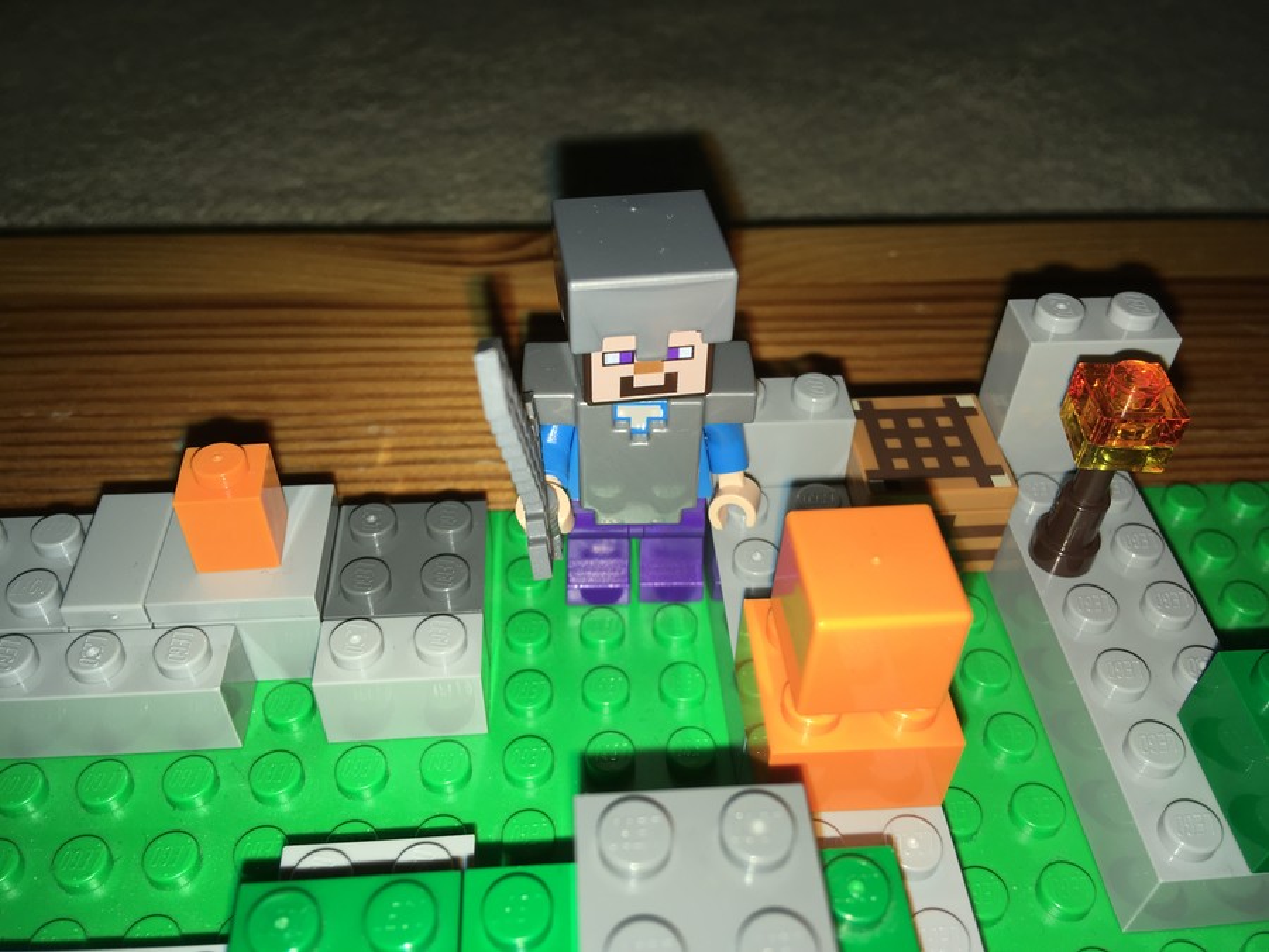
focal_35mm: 29
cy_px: 476
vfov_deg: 48.2
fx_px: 1063
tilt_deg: -45.1
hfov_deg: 61.7
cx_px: 634
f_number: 2.2
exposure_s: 1/164
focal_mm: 4.15
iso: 25
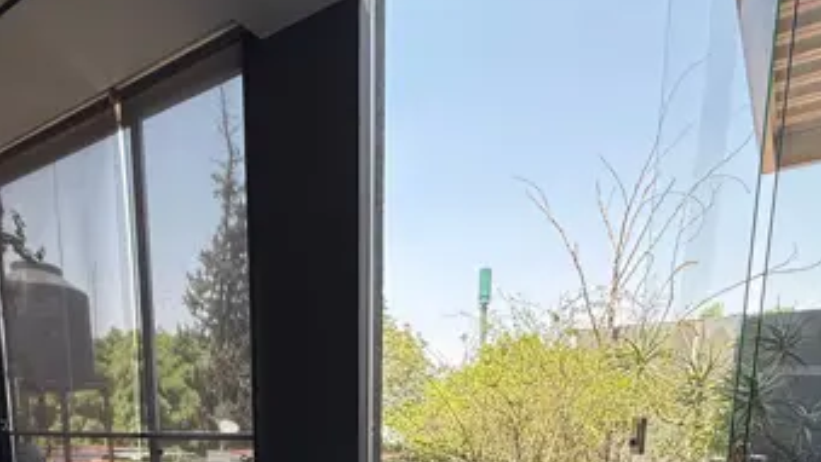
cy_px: 525
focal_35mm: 27
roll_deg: -0.5
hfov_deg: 69.7
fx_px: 588
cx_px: 375
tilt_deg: -8.9
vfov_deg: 35.7
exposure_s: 1/181
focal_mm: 2.22
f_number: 2.2
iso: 50
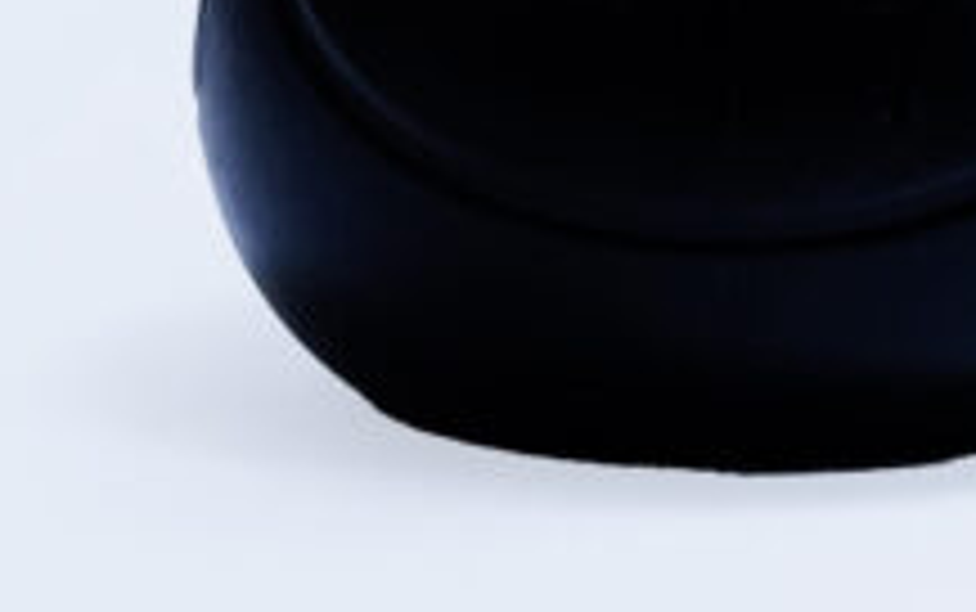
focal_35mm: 217
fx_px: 5777
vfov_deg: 6.0
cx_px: 666
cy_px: -338
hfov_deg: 9.6
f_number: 9
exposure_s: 1/160
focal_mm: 66
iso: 3200
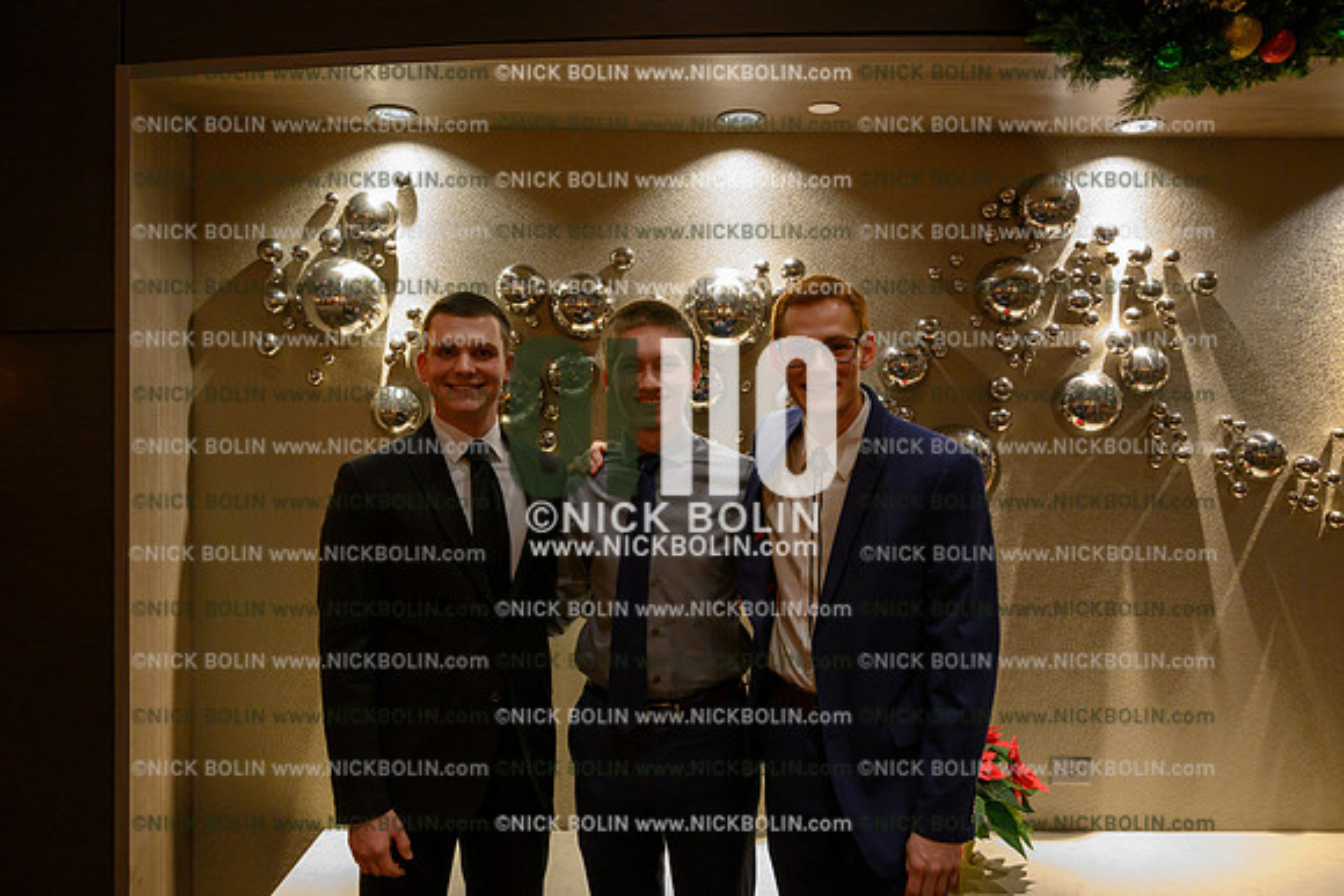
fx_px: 1027
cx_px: 672
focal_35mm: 28
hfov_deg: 66.4
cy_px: 448
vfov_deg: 47.2
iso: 4000
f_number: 4
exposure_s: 1/30
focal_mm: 27.5
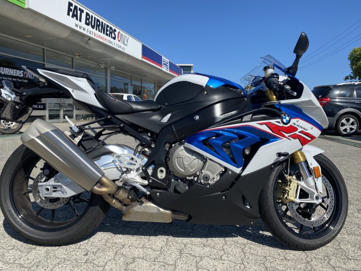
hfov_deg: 67.3
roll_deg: -0.6
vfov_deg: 53.1
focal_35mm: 26
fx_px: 271
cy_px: 136
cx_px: 180
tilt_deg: -4.5
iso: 32
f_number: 1.8
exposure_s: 1/3509
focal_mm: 4.25
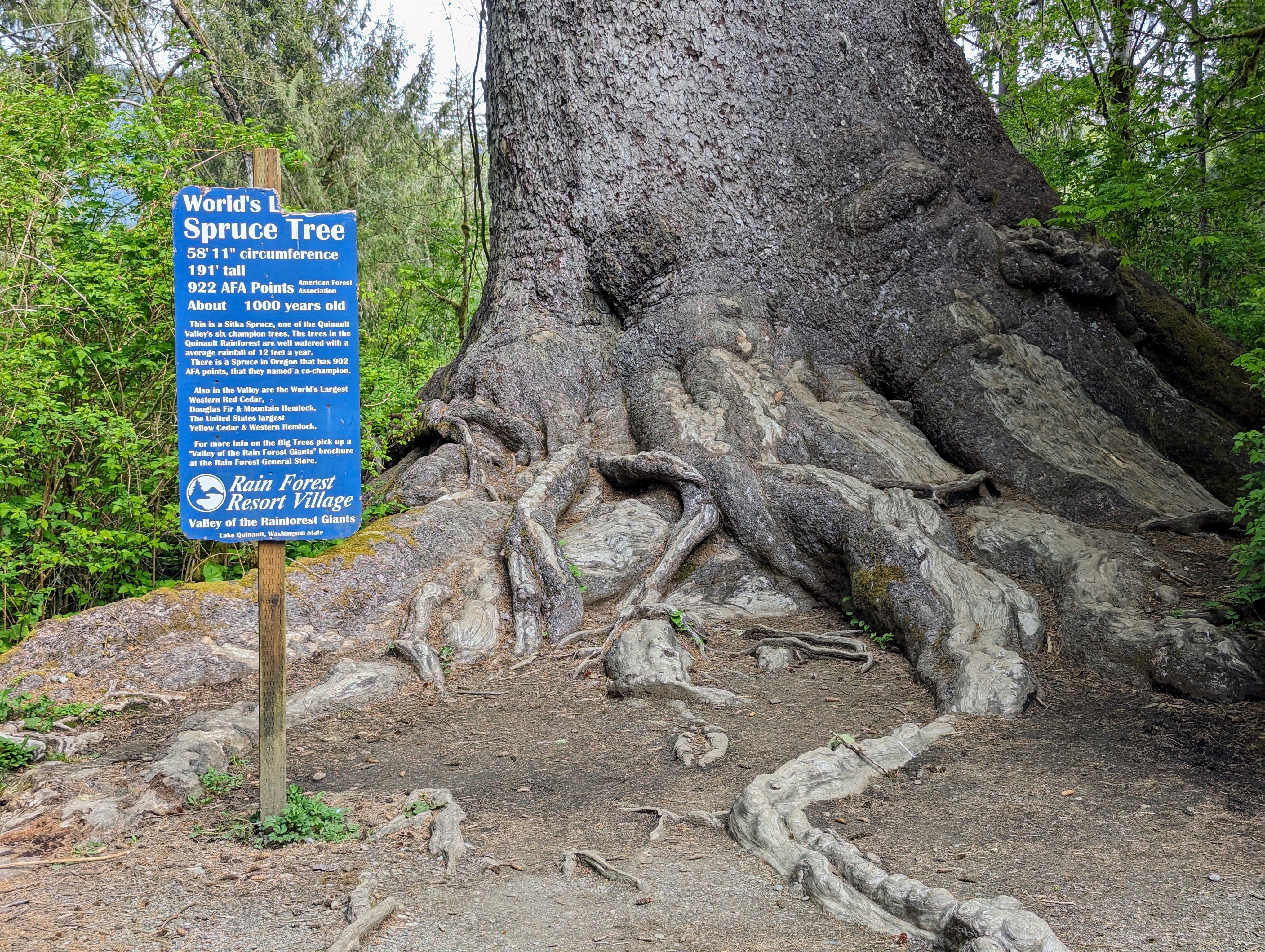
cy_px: 476
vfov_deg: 30.3
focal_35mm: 48
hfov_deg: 39.6
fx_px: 1757
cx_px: 632
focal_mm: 6.81
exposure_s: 1/472
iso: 45
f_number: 1.85
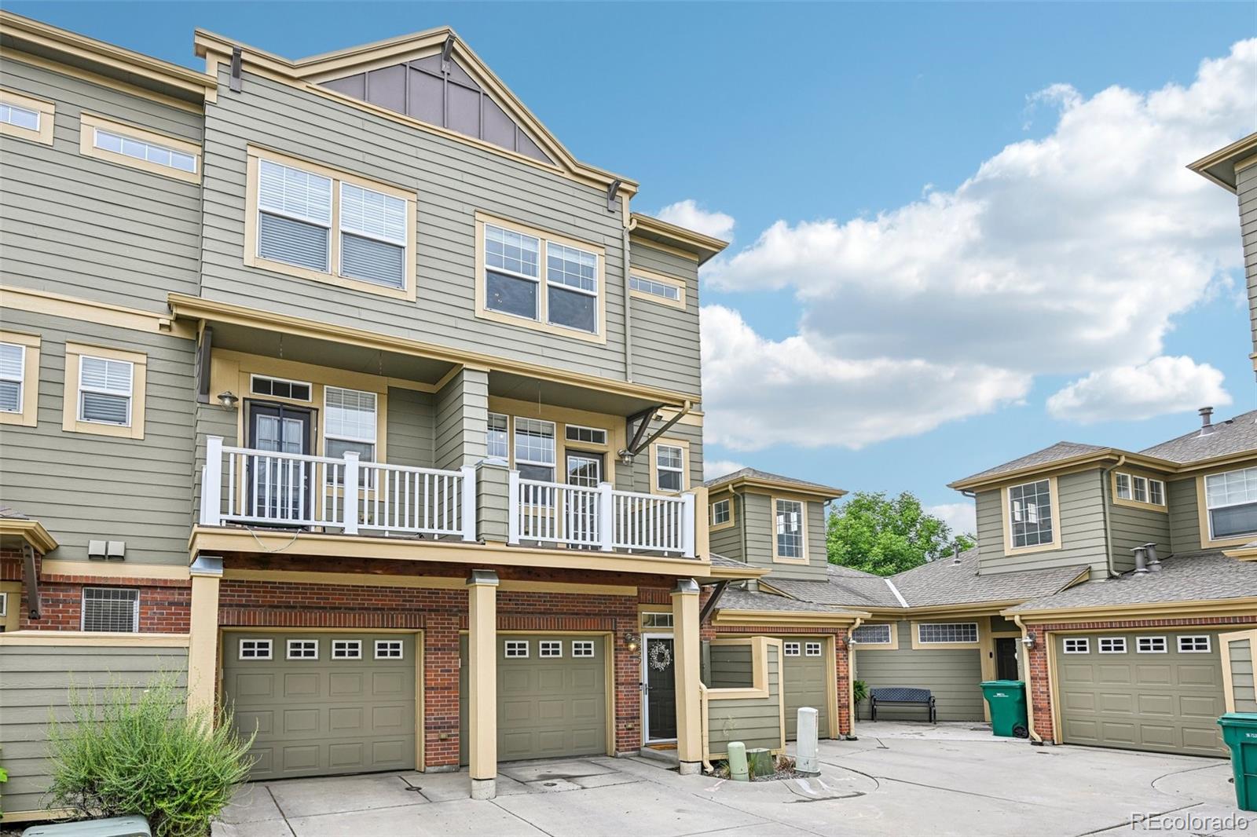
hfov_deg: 85.4
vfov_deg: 63.2
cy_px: 418
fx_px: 681
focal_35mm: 20
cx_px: 628
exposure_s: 1/40
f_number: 10
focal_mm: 19.5
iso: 64
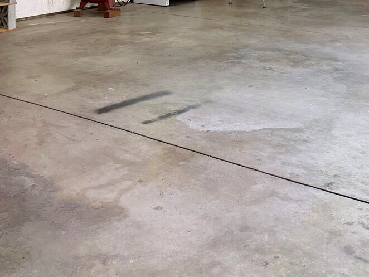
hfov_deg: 33.2
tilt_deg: -4.4
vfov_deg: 23.5
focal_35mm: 58
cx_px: 183
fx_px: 618
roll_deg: +0.1
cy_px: -37
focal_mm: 6.76
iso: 125
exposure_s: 1/201
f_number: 1.78
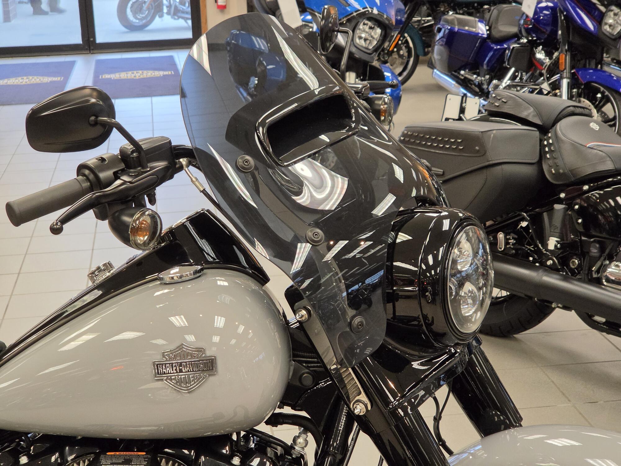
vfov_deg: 21.3
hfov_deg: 28.2
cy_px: 233
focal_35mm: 69
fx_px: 1238
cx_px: 310
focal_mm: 7
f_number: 2.4
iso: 320
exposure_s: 1/120
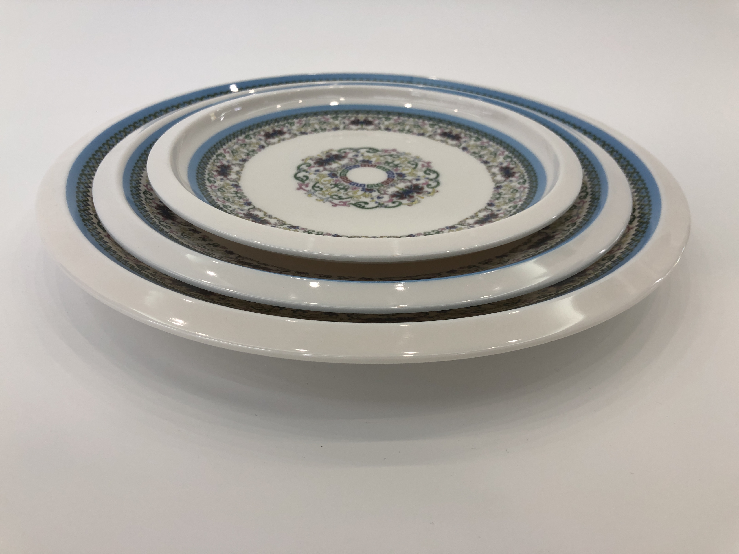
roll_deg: -1.0
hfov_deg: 63.4
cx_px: 370
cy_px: 277
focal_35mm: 28
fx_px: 598
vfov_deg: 49.7
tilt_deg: -33.3
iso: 25
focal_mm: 4
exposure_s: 1/50
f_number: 1.8
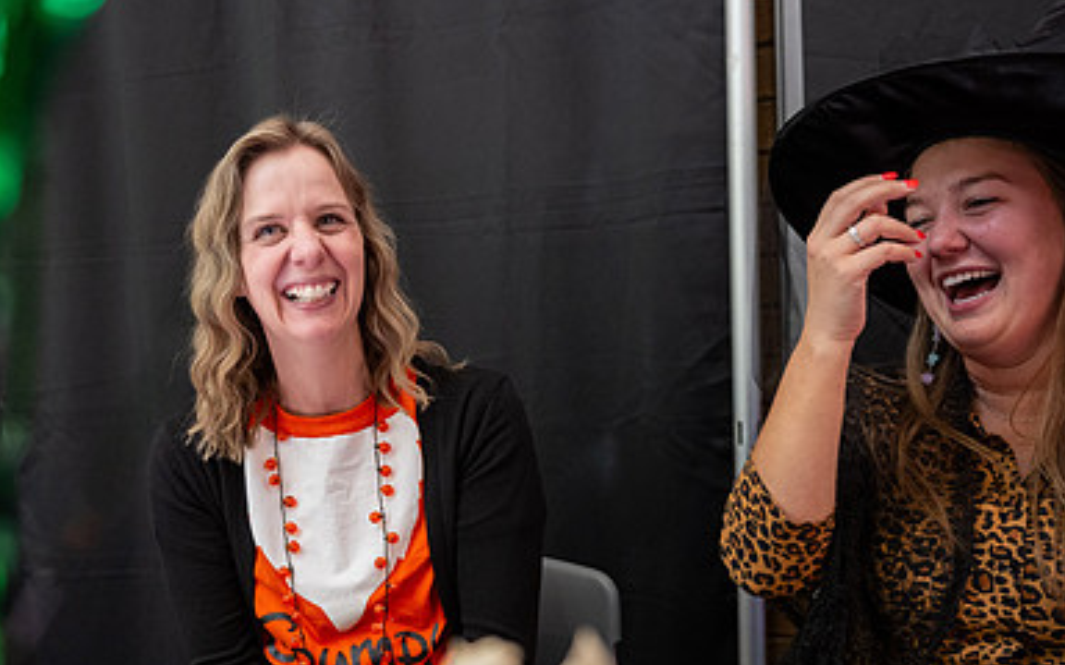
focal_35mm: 40
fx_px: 1161
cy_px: 506
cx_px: 419
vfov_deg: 31.4
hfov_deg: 48.9
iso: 1600
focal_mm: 26
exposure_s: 1/500
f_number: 2.8
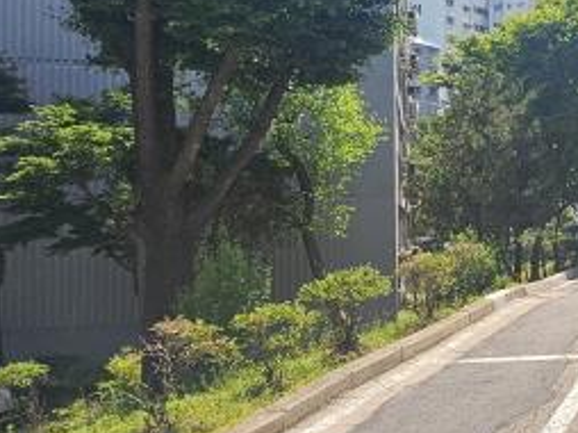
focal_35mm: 41
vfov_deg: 35.1
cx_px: 637
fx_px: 684
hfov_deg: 38.0
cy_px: 196
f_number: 2.2
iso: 50
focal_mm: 2.2
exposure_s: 1/1391
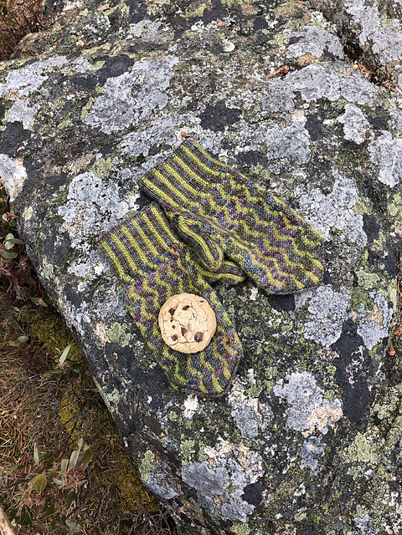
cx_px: 201
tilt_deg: -64.3
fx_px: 434
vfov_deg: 63.4
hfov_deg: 49.7
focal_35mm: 28
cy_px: 268
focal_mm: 3.99
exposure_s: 1/120
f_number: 1.8
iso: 64
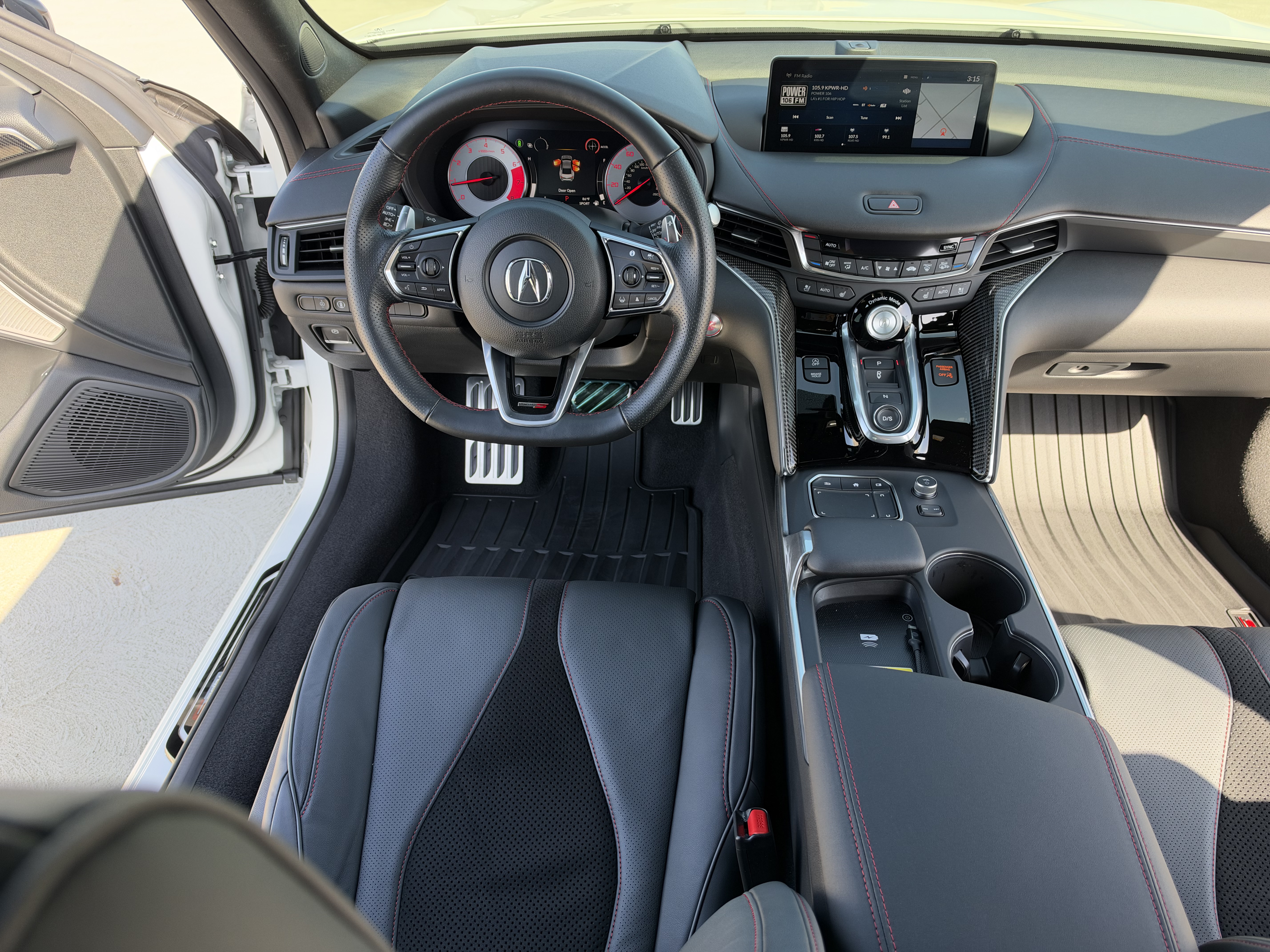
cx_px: 635
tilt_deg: -36.7
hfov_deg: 71.6
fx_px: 881
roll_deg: +0.7
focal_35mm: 24
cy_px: 476
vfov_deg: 56.8
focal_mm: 6.93
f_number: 1.8
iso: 80
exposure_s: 1/180
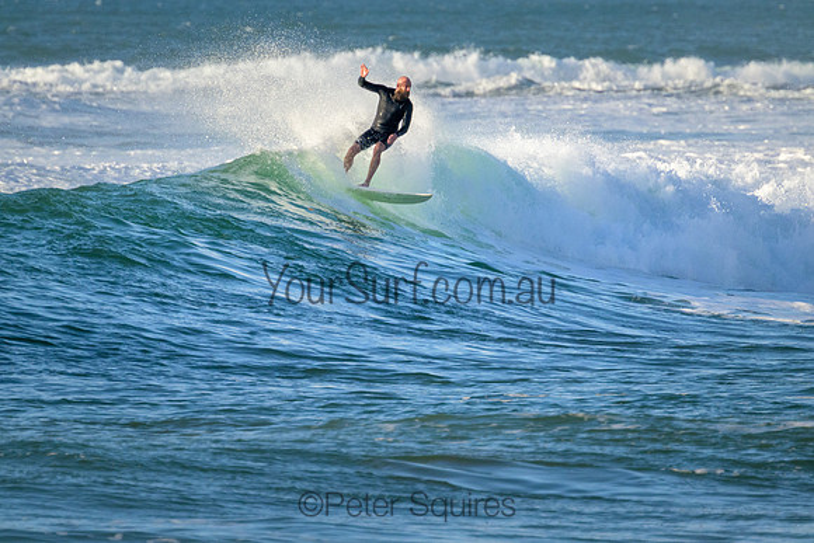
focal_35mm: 824
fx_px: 18640
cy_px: 272
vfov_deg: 1.7
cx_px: 407
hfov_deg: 2.5
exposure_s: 1/2000
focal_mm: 800
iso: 2200
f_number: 11
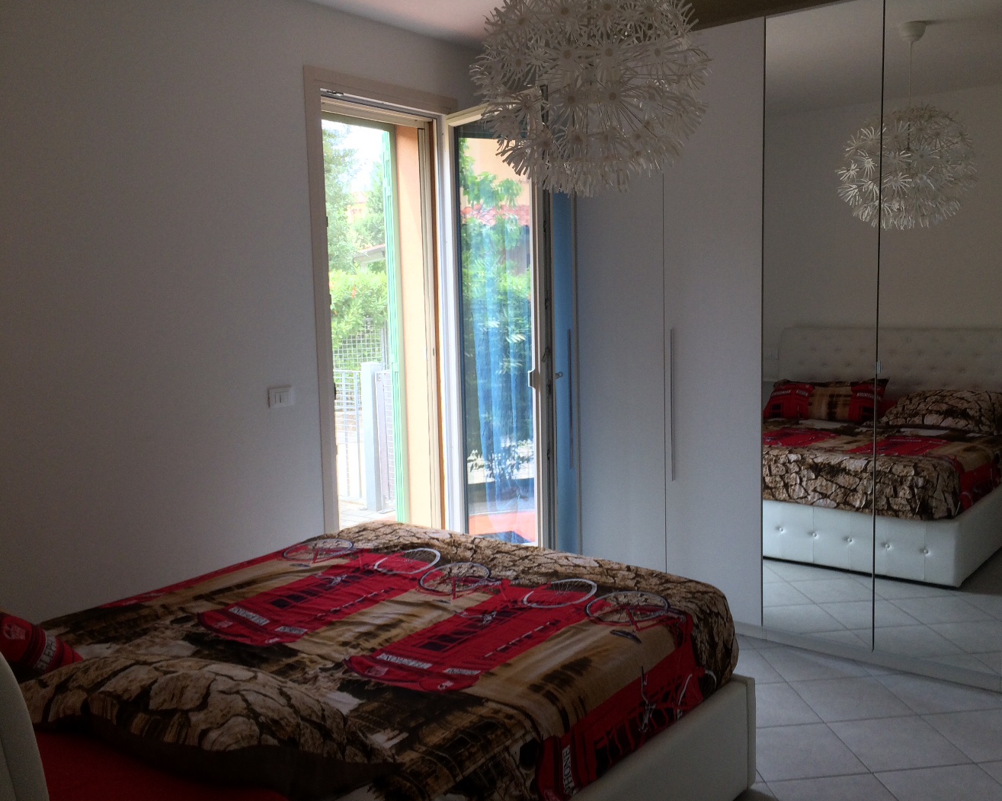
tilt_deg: -5.3
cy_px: 395
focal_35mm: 31
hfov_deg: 57.1
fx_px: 919
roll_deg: +1.7
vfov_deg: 47.1
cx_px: 547
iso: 50
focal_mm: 4.15
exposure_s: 1/100
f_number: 2.2
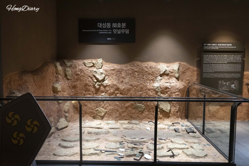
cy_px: 83
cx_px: 124
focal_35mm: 32
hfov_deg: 58.7
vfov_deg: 41.1
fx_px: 221
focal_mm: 32
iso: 8000
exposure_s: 1/160
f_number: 4.5
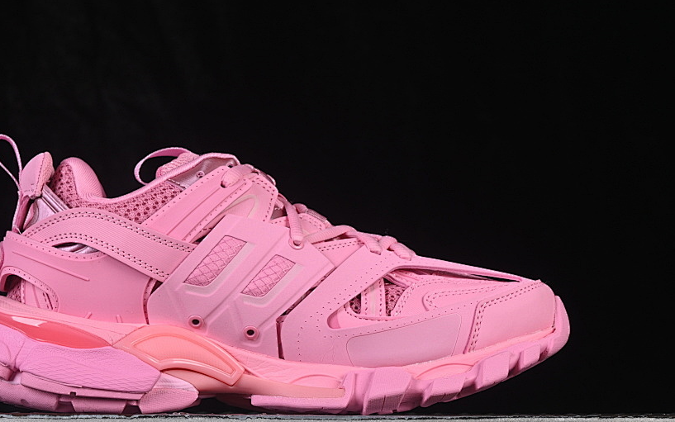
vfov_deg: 13.0
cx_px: 253
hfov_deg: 20.5
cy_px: 228
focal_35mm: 101
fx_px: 1858
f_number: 8
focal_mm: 50
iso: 160
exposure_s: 1/80
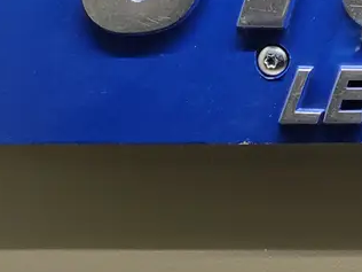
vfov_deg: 15.6
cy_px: -60
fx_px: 952
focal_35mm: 91
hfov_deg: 18.1
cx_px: 607
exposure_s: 1/100
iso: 177
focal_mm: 5.89
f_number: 1.89
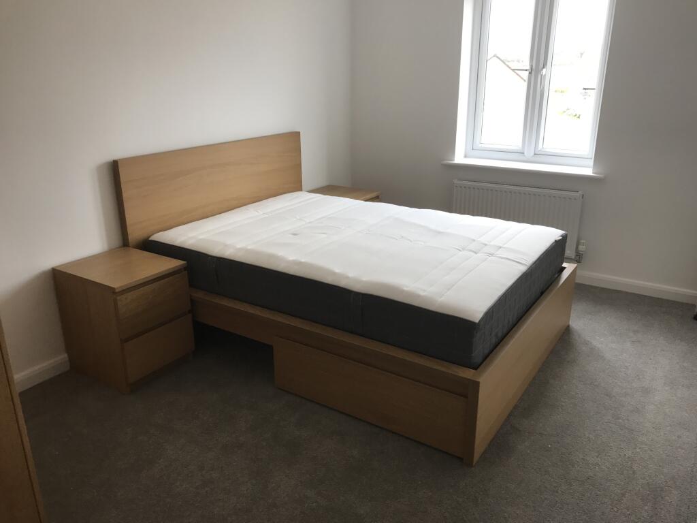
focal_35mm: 28
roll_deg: +0.3
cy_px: 262
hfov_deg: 63.4
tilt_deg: -18.5
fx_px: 564
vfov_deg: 49.7
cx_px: 348
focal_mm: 3.99
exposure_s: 1/100
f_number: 1.8
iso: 32
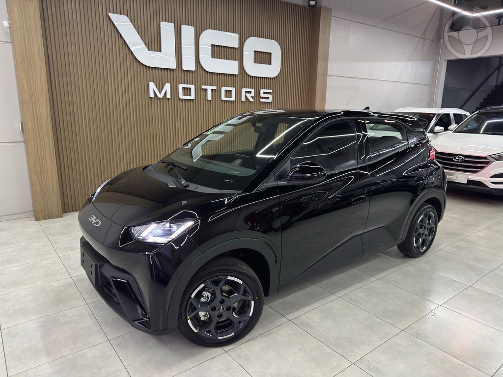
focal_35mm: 24
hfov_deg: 71.6
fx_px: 349
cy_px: 188
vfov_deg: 56.8
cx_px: 252
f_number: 1.78
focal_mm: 6.76
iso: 400
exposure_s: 1/60
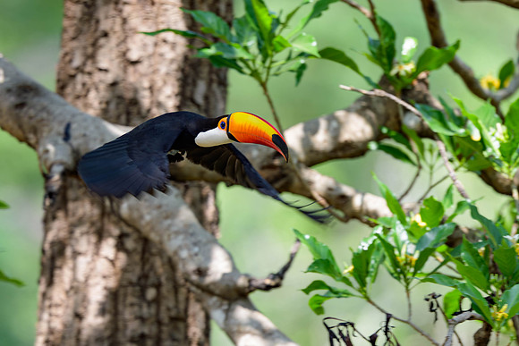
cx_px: 70
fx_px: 12811
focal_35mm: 888
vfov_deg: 1.5
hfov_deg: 2.3
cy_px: 225
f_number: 2.8
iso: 72
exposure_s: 1/640
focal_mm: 400
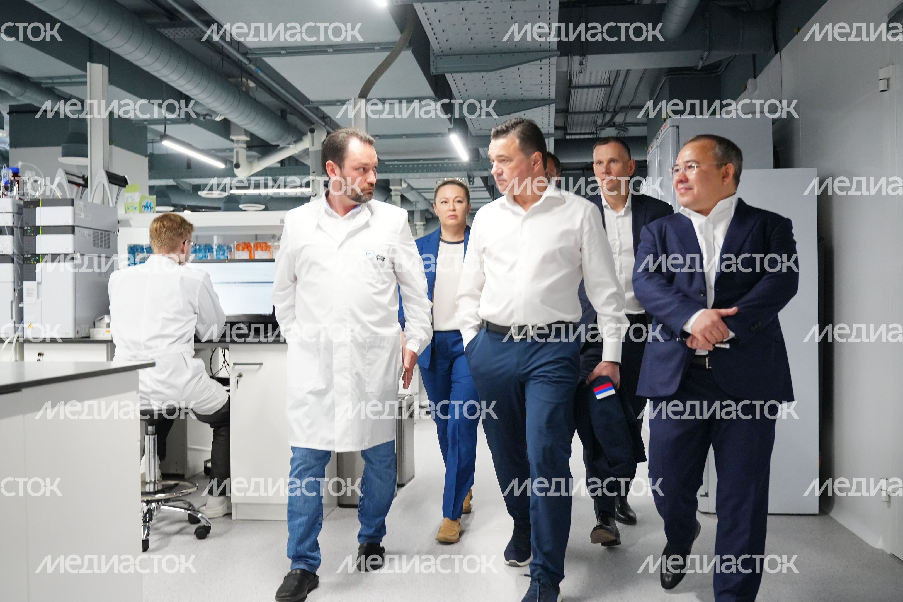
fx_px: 828
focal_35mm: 33
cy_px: 301
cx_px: 452
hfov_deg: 57.2
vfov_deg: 40.0
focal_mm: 33
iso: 4000
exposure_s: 1/250
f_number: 4.5
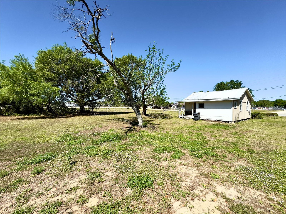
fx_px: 116
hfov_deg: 102.1
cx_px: 143
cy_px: 107
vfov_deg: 85.7
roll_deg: -1.4
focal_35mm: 14
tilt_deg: -1.4
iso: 50
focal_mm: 2.22
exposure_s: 1/2985
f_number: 2.2
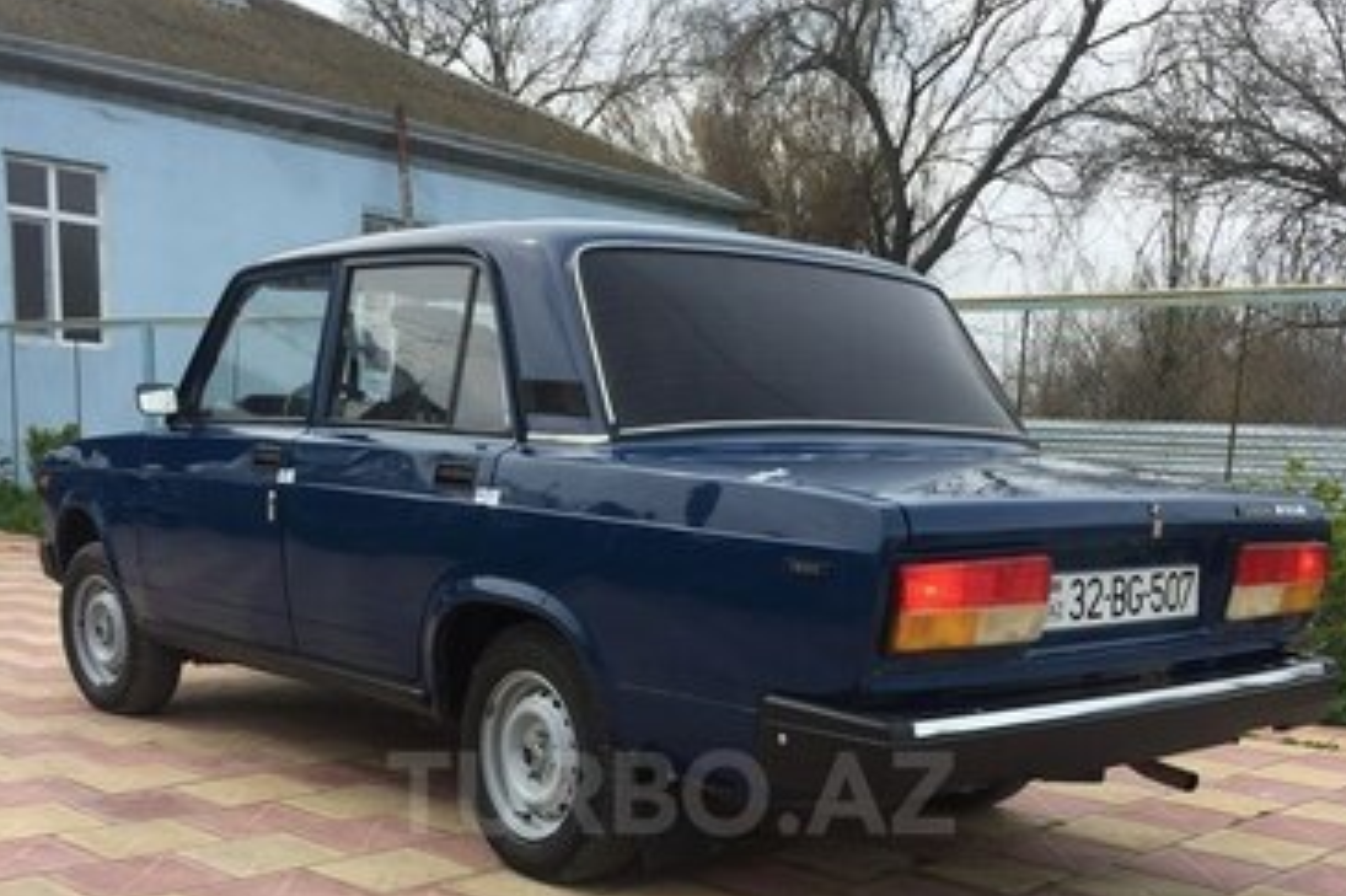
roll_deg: -3.1
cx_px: 671
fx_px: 1532
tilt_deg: -10.7
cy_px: 793
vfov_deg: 31.2
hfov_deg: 47.4
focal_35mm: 41
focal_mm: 4.15
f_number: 2.2
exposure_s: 1/694
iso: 32
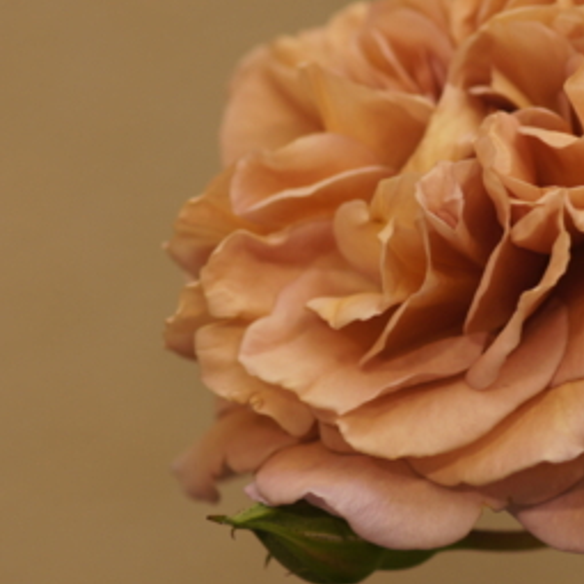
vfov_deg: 5.8
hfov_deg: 5.8
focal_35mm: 300
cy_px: 221
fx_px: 5726
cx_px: 573
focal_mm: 100
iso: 200
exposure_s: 1/160
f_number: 4
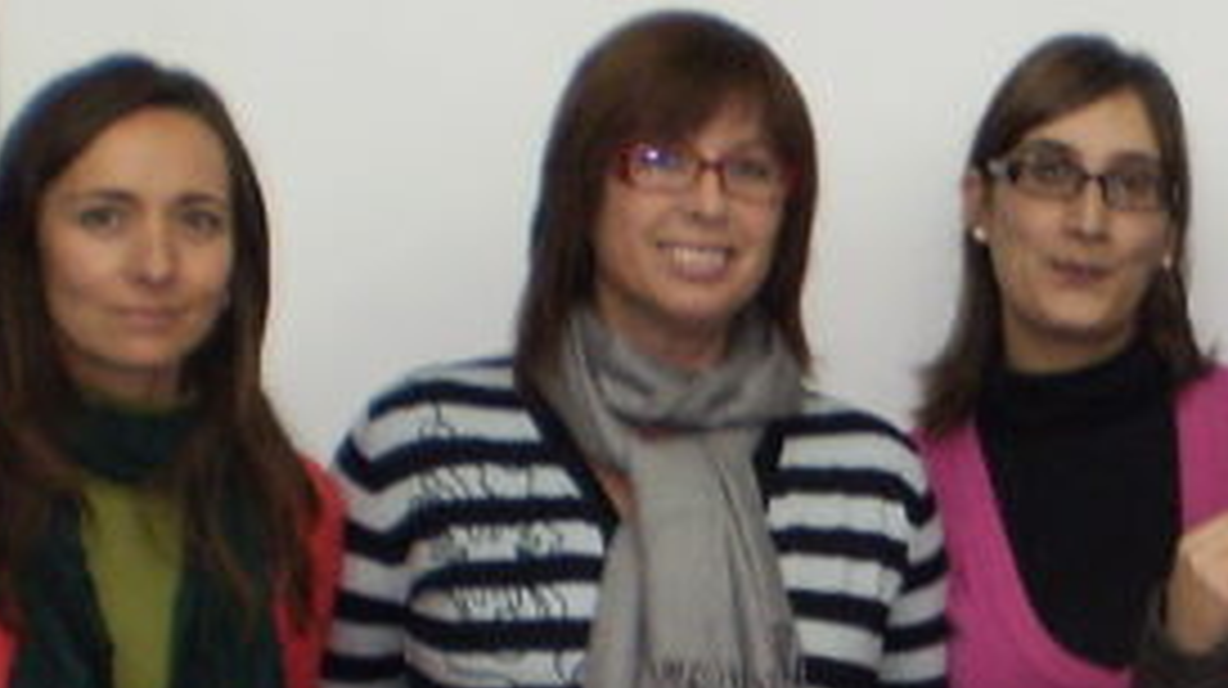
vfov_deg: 8.7
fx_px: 4490
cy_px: 859
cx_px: 1304
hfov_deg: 15.2
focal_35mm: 138
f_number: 3.1
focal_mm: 6.3
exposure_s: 1/30
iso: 125
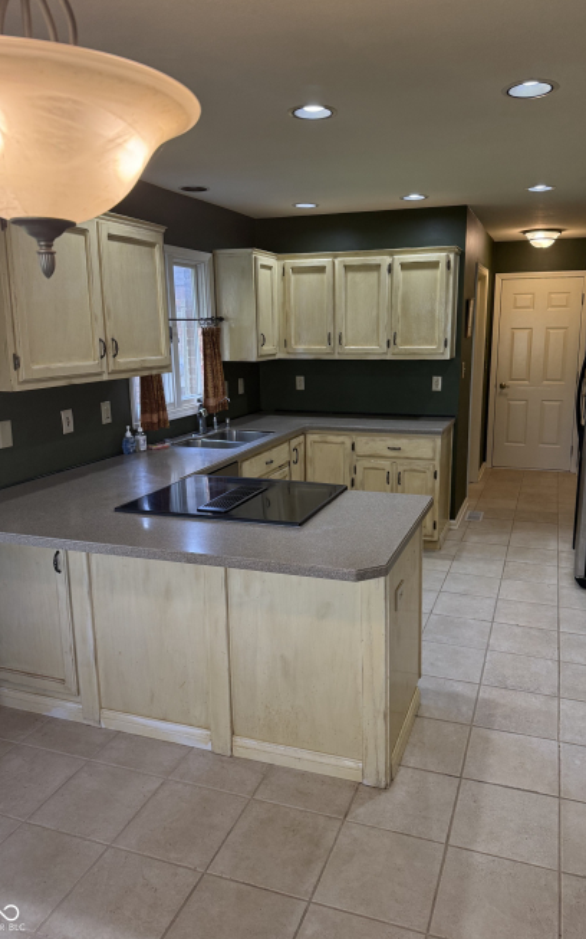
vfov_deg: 70.4
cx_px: 323
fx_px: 665
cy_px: 462
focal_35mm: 26
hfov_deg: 47.5
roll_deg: -0.2
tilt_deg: -11.2
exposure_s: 1/162
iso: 200
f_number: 1.78
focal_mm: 6.76
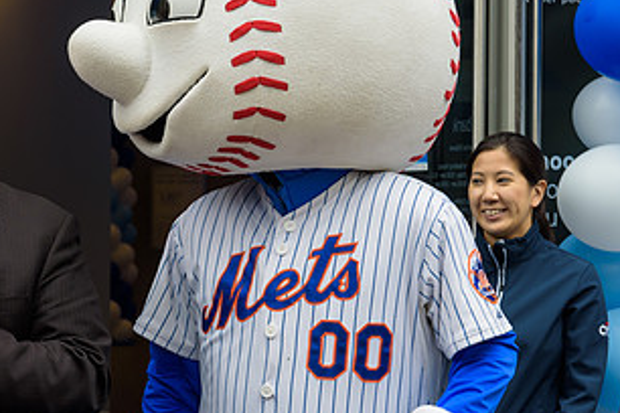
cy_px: 203
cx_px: 144
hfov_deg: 18.5
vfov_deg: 12.5
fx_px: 1894
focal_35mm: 110
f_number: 5
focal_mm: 58
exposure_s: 1/250
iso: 200
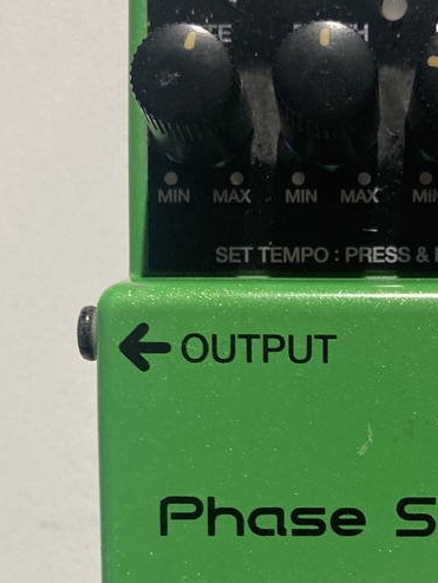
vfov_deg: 27.9
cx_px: 358
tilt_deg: -89.0
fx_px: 1146
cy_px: 477
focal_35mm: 68
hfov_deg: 21.3
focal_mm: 3.99
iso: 160
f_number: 1.8
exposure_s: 1/60
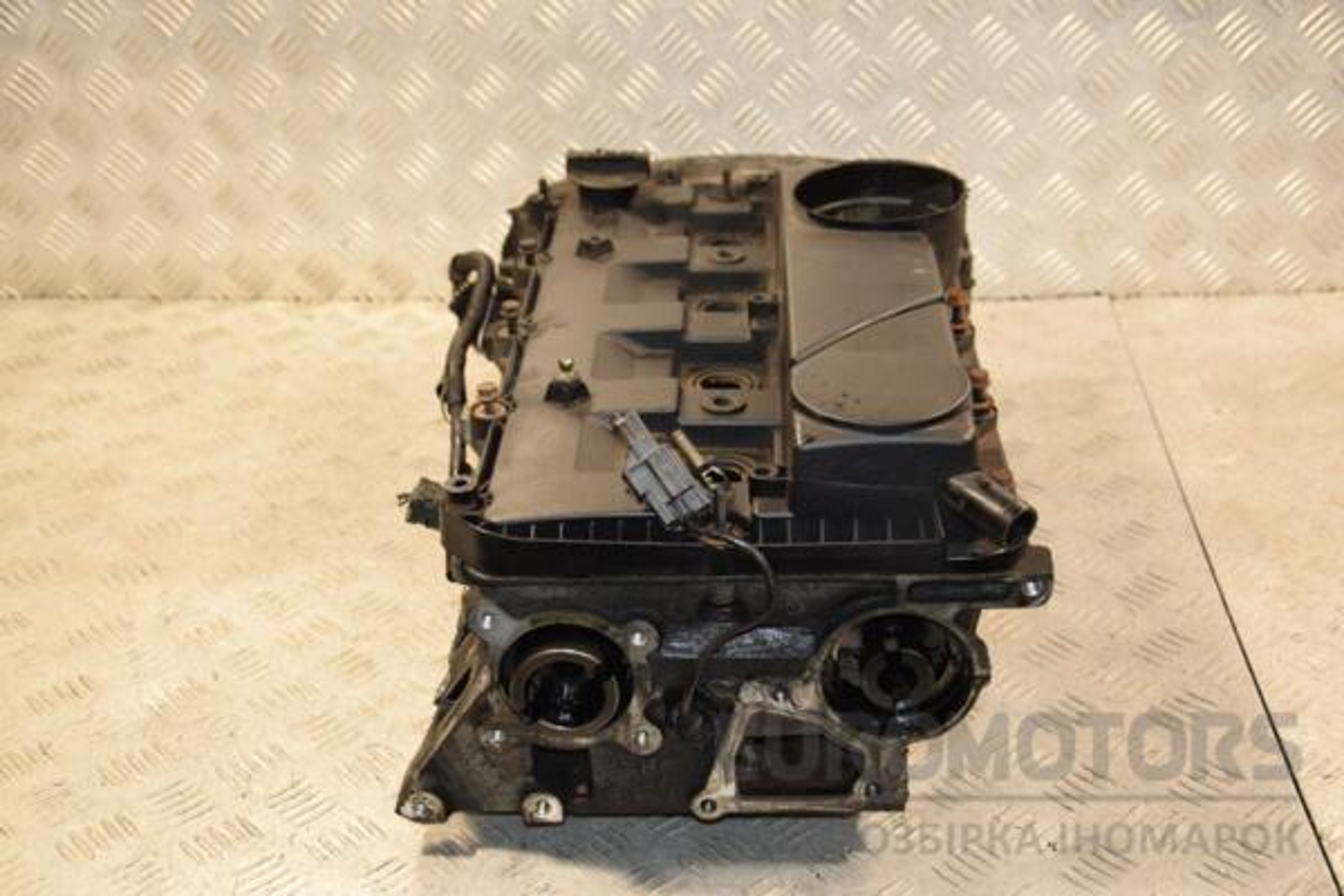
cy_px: 448
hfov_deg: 38.9
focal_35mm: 51
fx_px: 1904
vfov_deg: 26.5
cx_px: 672
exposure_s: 1/125
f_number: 5
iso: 800
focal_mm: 34
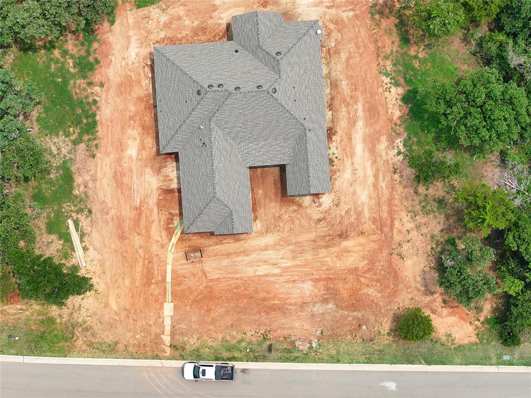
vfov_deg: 21.0
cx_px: 266
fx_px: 1074
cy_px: 199
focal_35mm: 70
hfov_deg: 27.8
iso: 100
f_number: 2.8
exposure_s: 1/800
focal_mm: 19.35
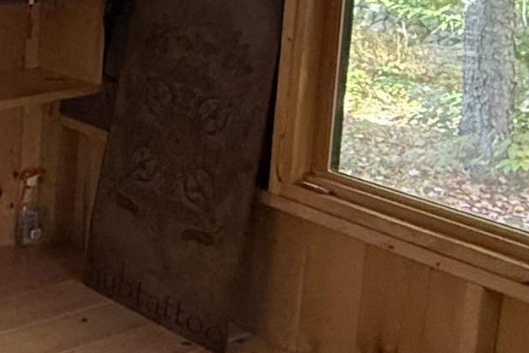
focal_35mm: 72
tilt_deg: -8.7
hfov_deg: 25.5
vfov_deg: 18.5
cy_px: 11
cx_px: -87
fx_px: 1058
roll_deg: -0.9
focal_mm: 2.22
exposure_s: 1/63
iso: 320
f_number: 2.2
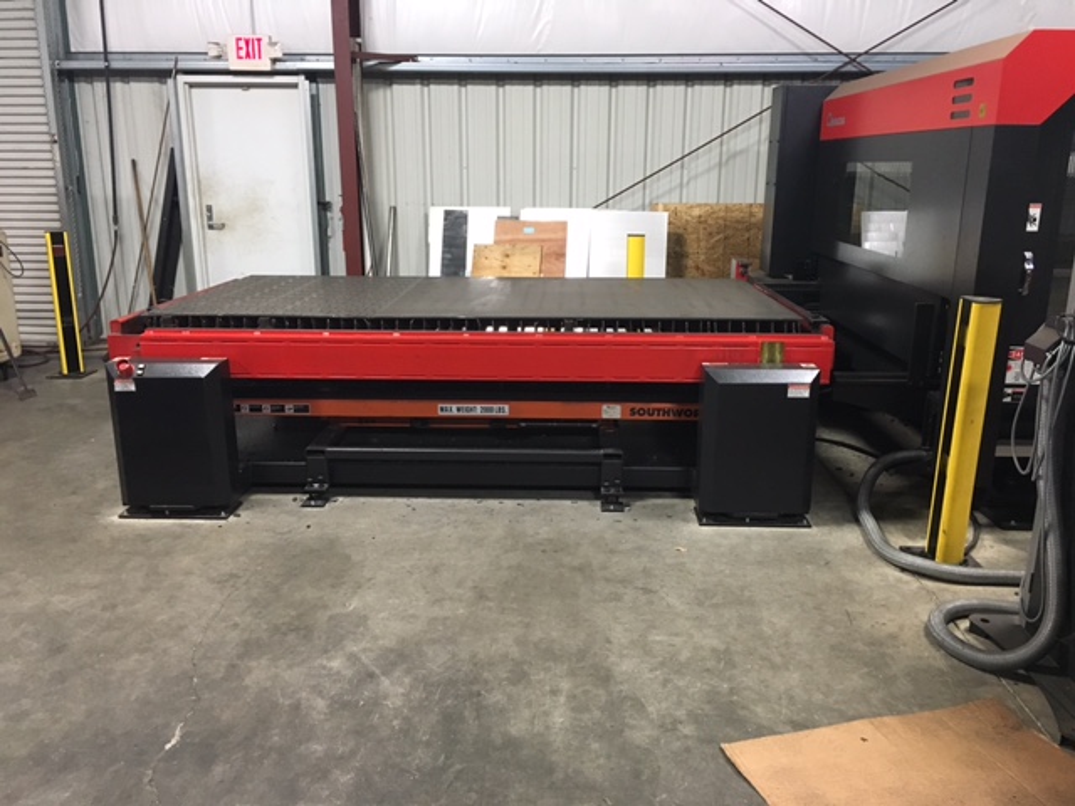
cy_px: 403
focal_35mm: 29
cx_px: 538
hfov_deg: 61.7
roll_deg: -1.2
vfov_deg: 48.2
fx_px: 901
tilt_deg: -12.4
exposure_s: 1/30
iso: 200
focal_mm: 4.15
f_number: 2.2
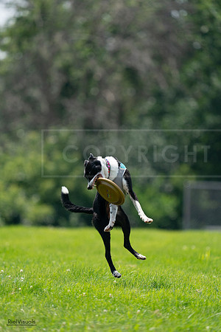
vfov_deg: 4.3
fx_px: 4401
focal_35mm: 478
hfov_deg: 2.9
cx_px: 110
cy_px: 166
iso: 1600
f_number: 6.3
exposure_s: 1/4000
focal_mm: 478
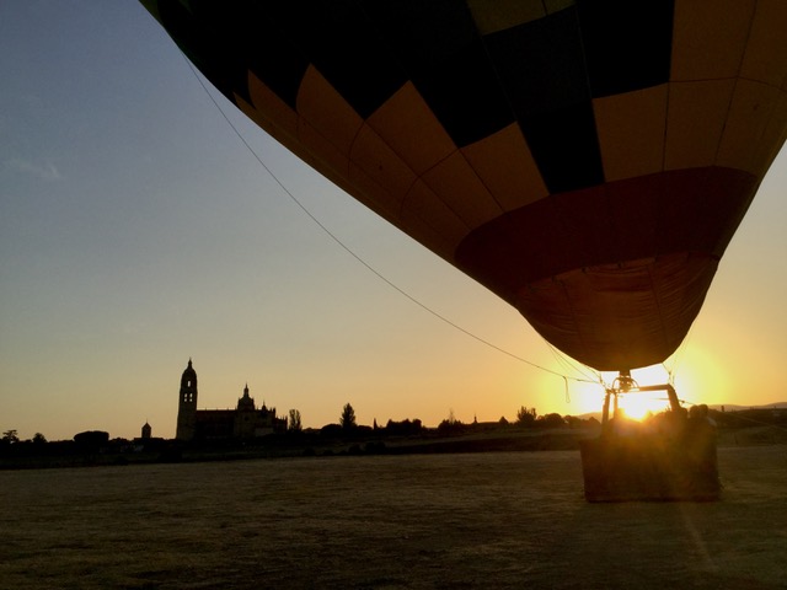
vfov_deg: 45.4
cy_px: 295
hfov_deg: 58.4
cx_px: 394
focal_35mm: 31
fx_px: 705
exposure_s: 1/1031
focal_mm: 3.3
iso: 25
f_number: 2.4
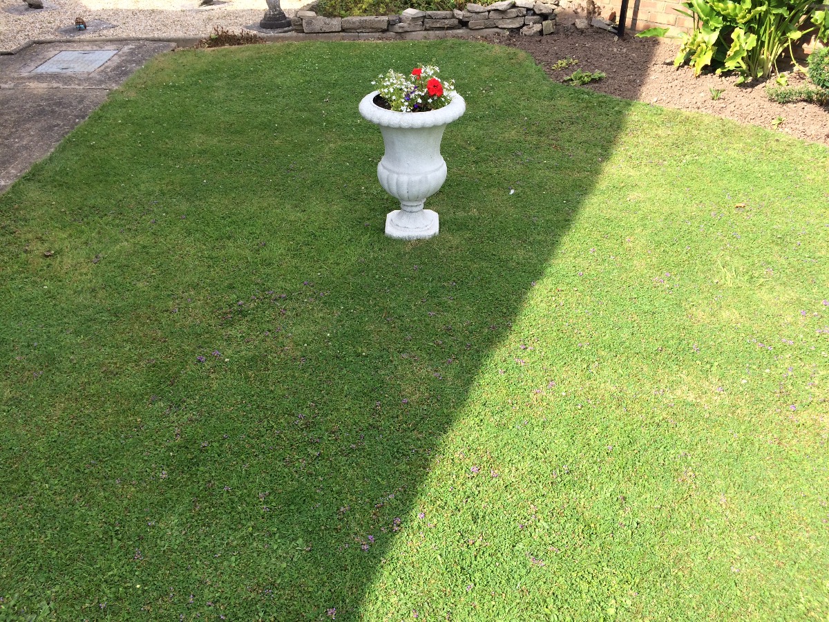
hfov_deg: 61.7
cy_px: 311
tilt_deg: -31.7
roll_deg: +2.0
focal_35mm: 29
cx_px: 414
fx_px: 695
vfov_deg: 48.2
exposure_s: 1/805
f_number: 2.2
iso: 32
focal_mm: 4.15
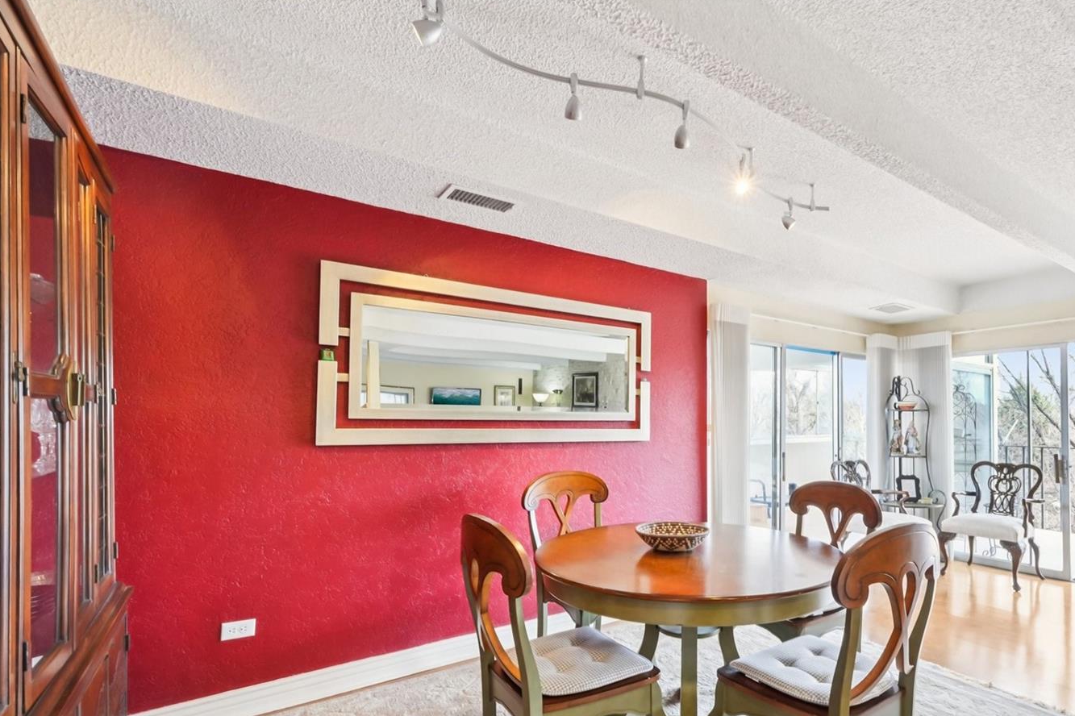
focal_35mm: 18
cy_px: 424
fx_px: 537
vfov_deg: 66.8
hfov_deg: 89.0
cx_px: 640
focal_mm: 10
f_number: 8
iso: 800
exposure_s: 1/8
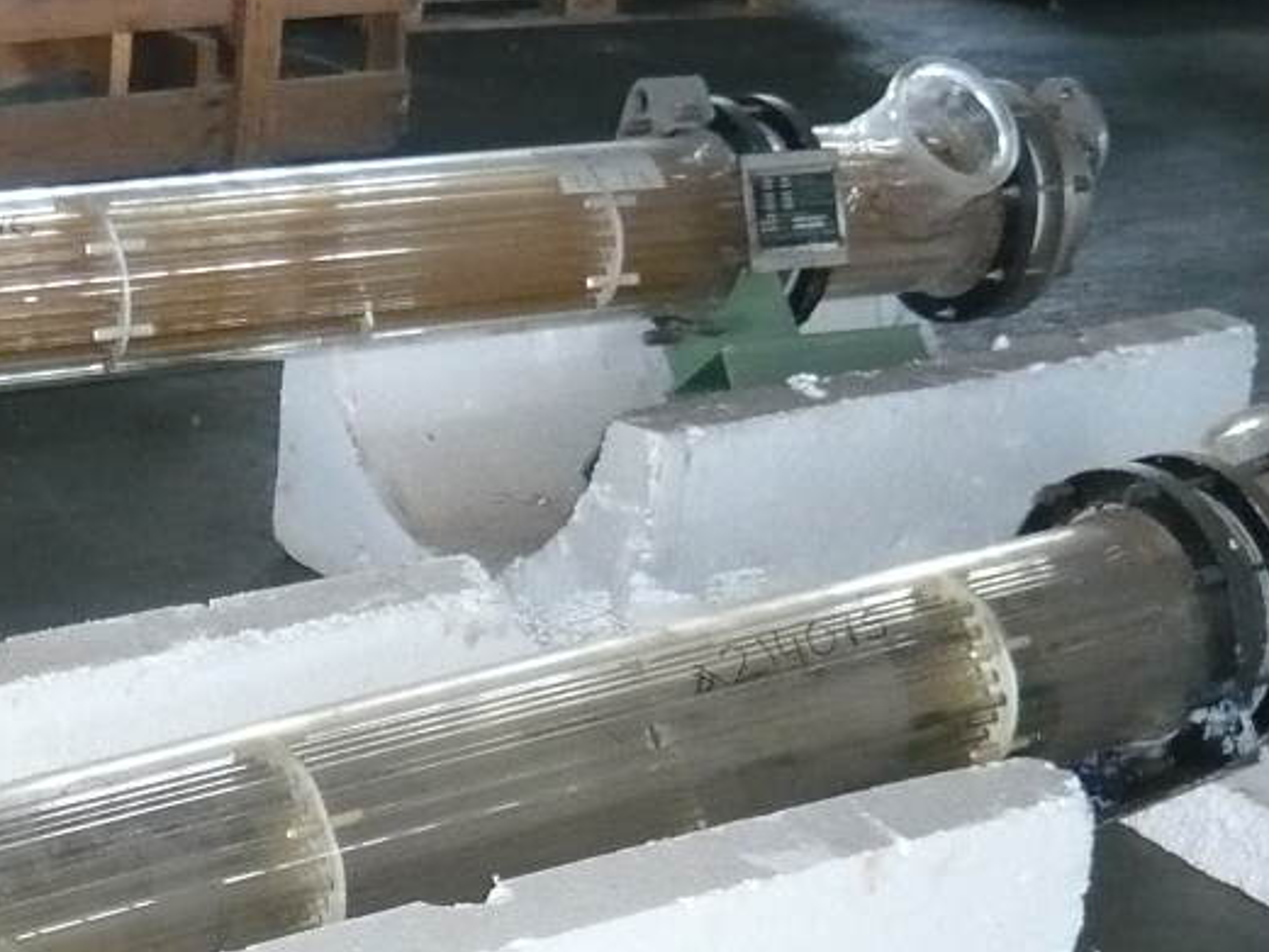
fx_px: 2970
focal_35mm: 81
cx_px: 168
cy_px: 1032
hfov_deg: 23.6
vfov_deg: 17.6
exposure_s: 1/30
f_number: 2.8
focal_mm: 4.6
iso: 400
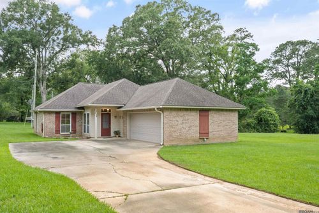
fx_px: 266
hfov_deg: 61.9
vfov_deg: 43.6
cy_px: 106
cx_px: 160
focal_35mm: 30
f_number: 10
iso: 200
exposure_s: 1/13
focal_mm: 30
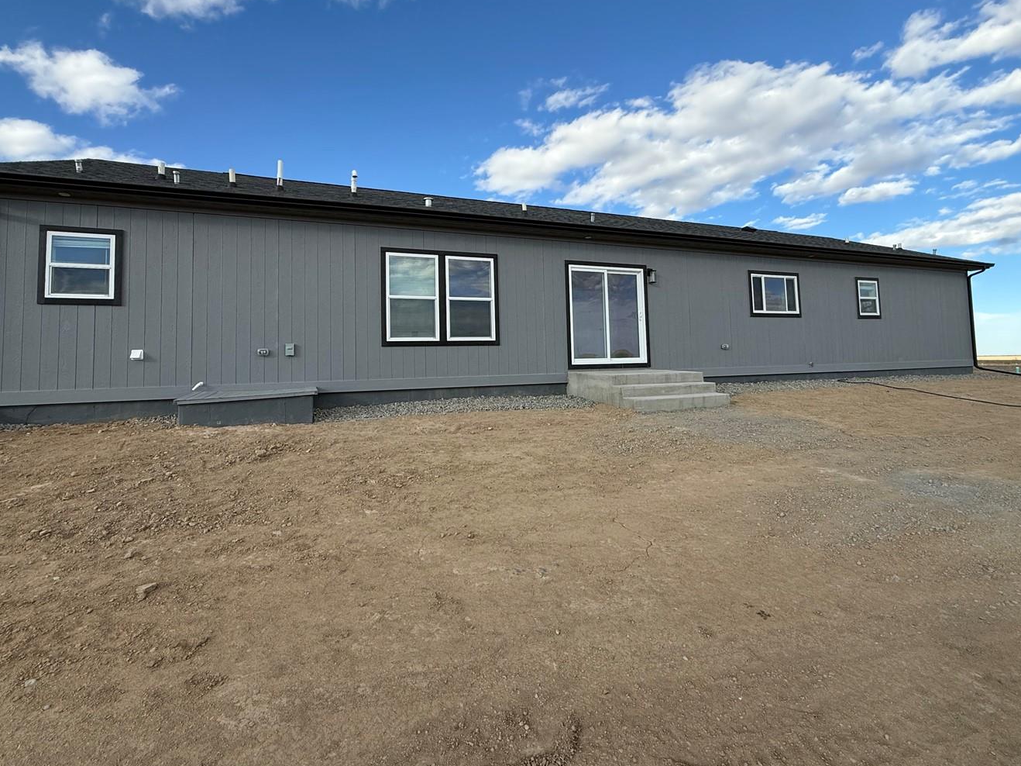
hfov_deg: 91.0
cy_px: 331
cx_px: 508
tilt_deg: +3.9
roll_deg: +1.6
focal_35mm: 17
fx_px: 501
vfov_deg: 74.3
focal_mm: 2.22
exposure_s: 1/888
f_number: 2.2
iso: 50
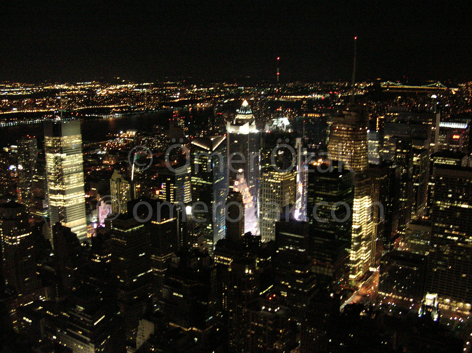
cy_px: 176
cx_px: 236
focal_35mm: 36
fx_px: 490
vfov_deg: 39.6
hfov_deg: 51.4
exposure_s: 1/3
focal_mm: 6
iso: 300
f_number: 2.7
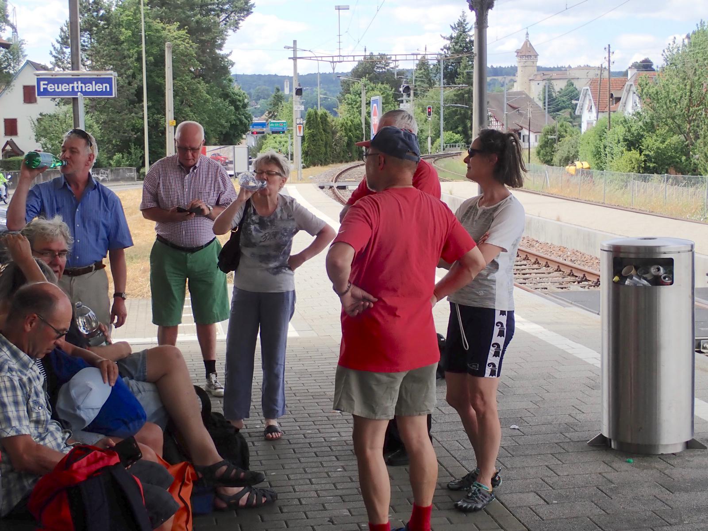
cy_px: 266
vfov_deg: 25.7
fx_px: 1166
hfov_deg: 33.8
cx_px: 354
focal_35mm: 57
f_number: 5
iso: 100
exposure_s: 1/250
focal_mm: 10.29
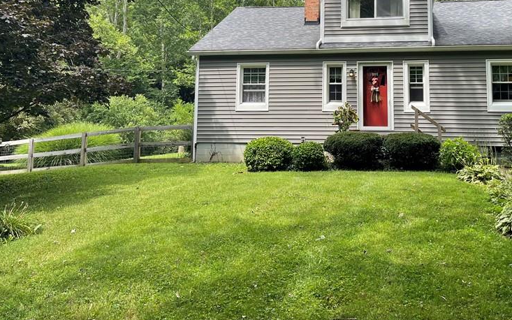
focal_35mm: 37
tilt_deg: +7.5
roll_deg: -1.1
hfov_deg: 52.3
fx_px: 516
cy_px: 62
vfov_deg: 33.4
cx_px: 311
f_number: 1.6
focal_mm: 5.1
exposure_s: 1/894
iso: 32
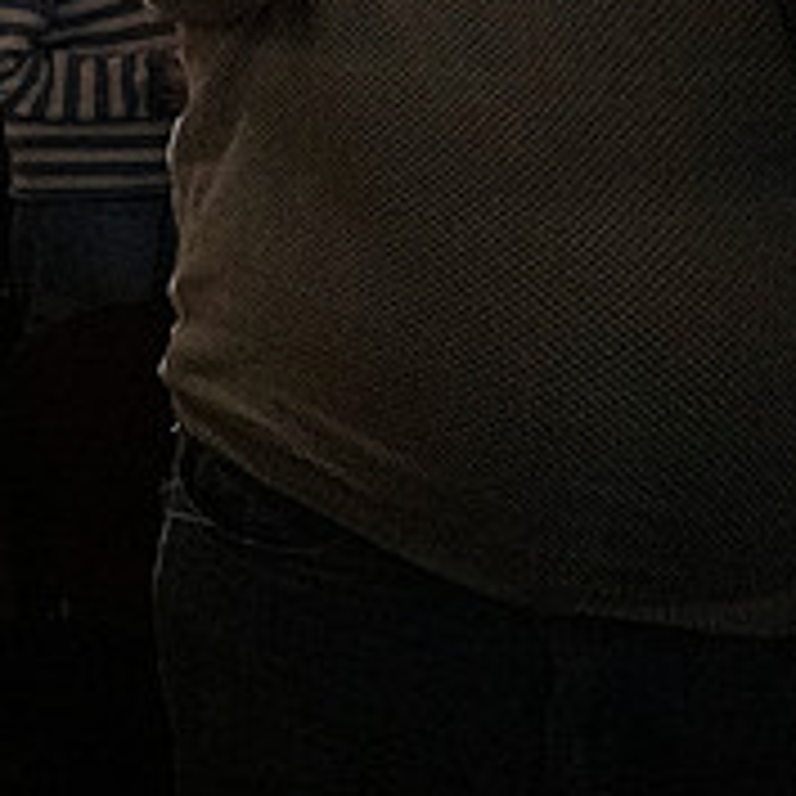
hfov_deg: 26.7
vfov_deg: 36.9
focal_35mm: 39
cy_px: -56
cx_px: -459
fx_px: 1015
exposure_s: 1/400
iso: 16000
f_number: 4
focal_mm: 14
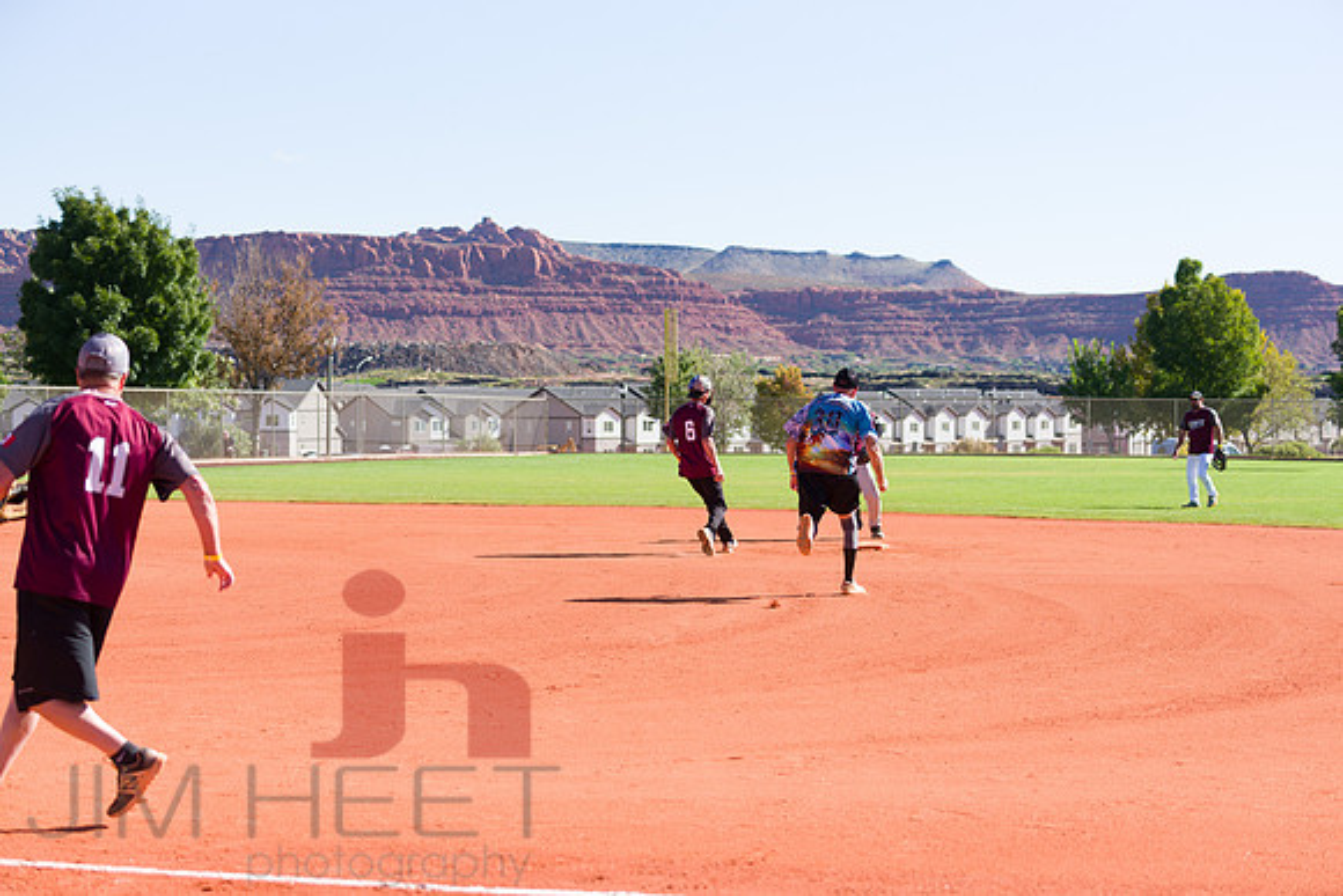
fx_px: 2985
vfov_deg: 17.1
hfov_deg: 25.4
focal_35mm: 80
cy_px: 448
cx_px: 672
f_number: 4.5
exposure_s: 1/1600
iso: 400
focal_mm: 80
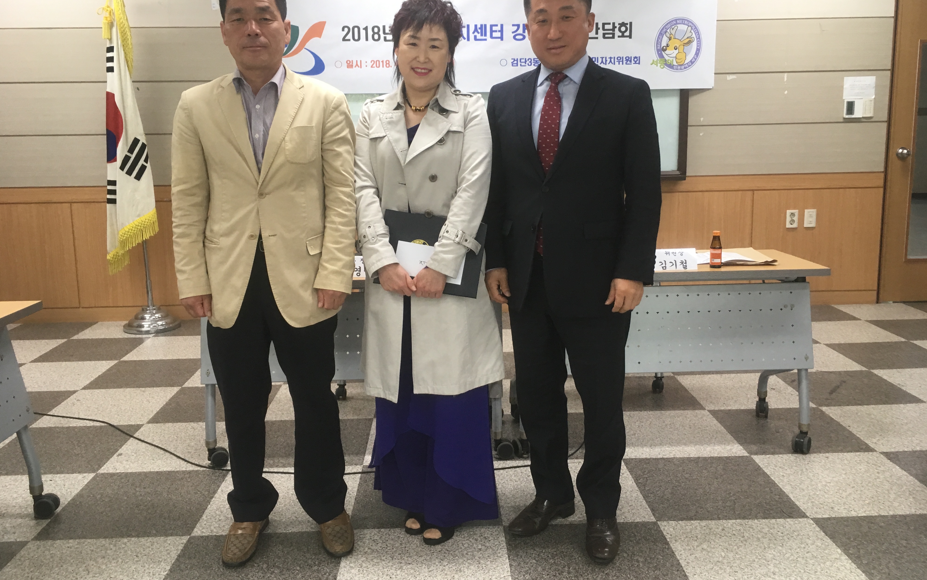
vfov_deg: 40.5
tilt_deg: -7.2
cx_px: 464
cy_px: 247
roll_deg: -1.7
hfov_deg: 61.2
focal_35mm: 31
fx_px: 783
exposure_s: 1/30
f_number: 2.2
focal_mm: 4.15
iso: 40
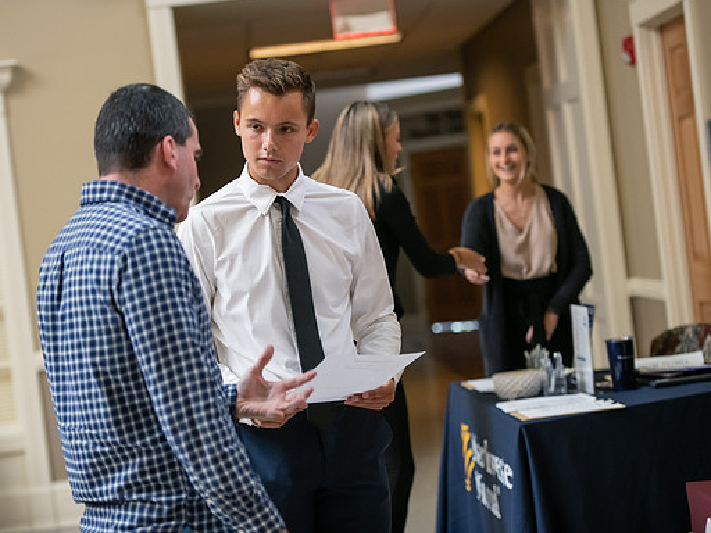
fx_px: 2013
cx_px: 332
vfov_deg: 15.1
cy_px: 266
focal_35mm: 98
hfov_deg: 20.0
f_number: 2.8
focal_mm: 90
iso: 2000
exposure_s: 1/200
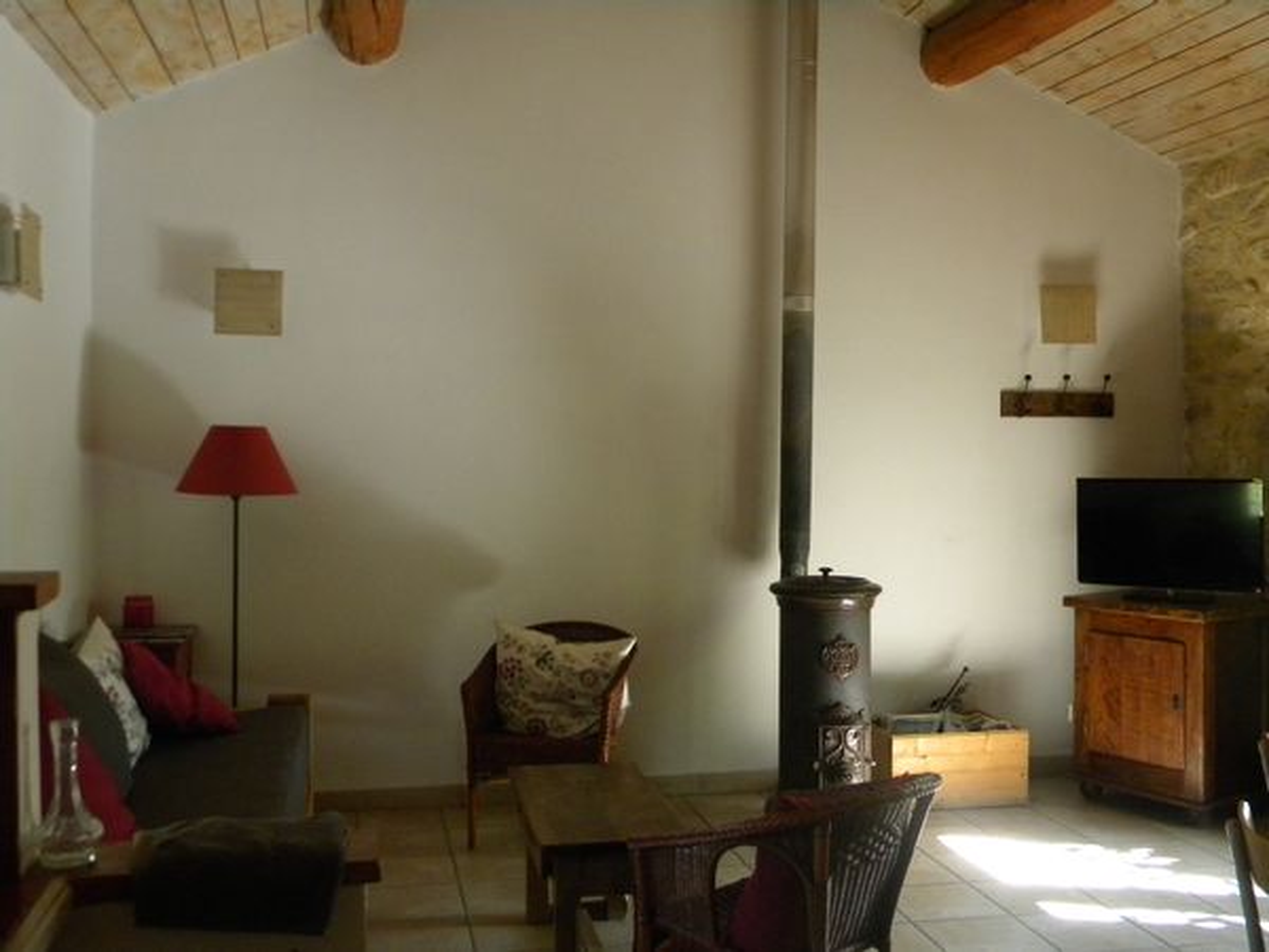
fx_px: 1320
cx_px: 634
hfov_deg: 51.4
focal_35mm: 36
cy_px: 476
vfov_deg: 39.7
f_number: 3.7
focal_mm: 6.4
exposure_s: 1/41.1
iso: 400
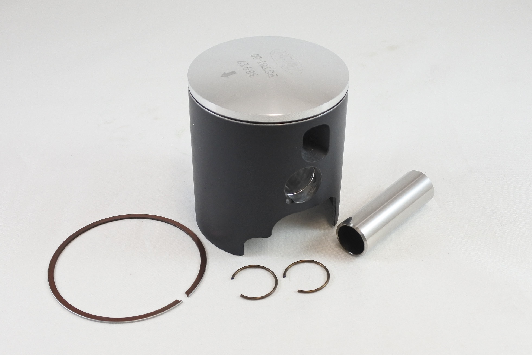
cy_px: 178
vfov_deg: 36.9
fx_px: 532
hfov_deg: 53.1
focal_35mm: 36
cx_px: 266
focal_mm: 13.7
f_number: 4
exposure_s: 1/160
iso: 400
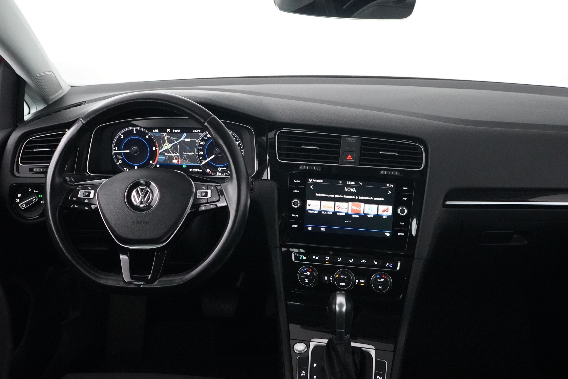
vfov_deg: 31.9
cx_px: 284
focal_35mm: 42
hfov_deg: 46.4
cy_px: 190
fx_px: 663
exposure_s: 1/40
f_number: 3.5
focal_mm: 28
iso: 6400
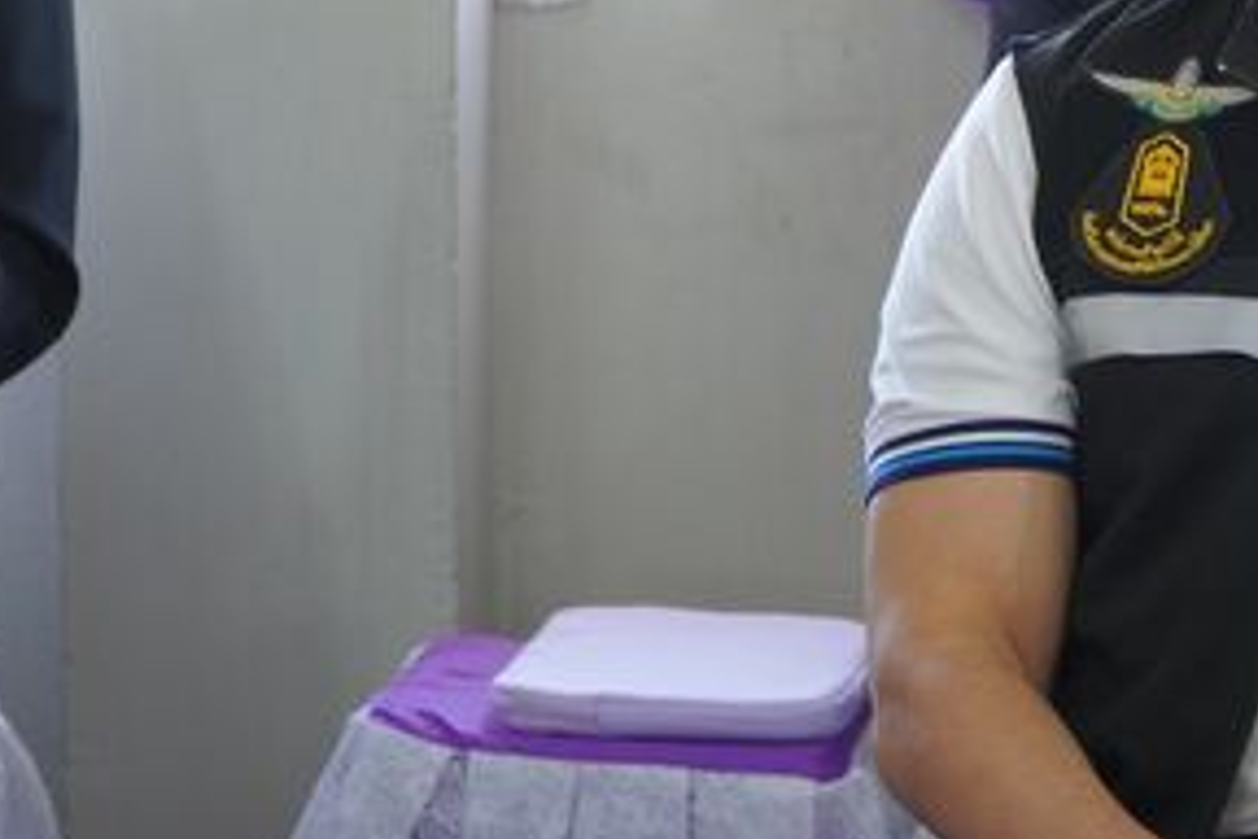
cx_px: 1367
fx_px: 6398
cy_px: 194
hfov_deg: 11.1
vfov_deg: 7.5
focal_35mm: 183
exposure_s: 1/60
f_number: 4
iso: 1250
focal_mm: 55
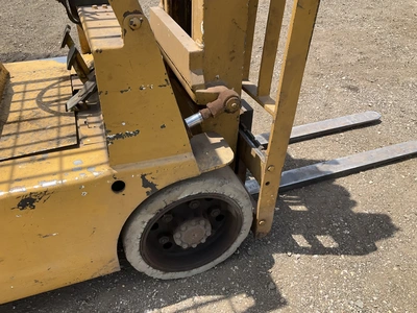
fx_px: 349
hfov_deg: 61.7
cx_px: 208
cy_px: 156
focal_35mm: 29
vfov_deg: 48.2
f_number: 1.8
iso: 25
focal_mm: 3
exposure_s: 1/816
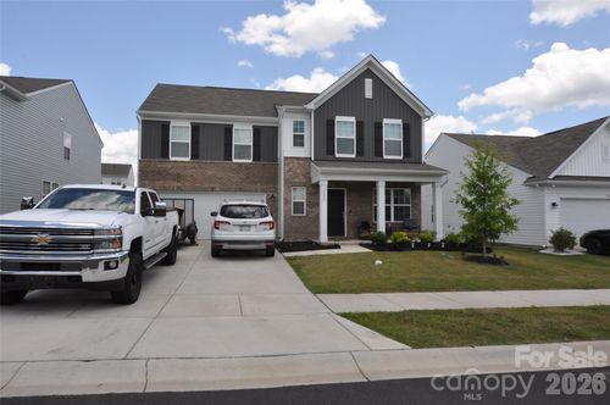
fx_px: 355
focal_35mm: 21
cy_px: 202
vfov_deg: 59.4
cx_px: 305
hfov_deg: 81.3
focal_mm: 14
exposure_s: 1/320
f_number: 9
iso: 640
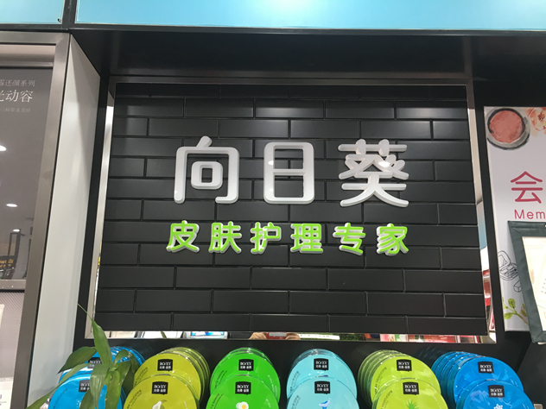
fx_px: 457
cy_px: 204
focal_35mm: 29
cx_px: 273
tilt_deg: +12.9
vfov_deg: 48.2
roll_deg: -0.8
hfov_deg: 61.7
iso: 80
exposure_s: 1/33
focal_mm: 4.15
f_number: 2.2
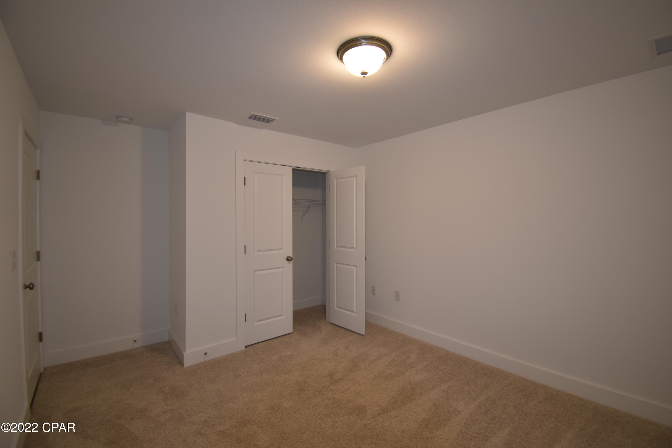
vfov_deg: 77.3
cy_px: 224
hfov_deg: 100.4
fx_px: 280
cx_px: 336
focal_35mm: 15
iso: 110
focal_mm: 10
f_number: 4.5
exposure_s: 1/10
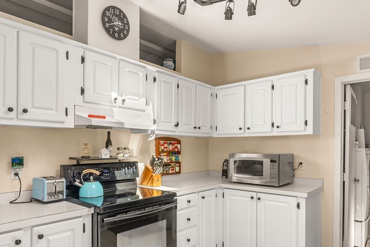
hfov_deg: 73.7
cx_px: 188
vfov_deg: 52.9
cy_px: 145
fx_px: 247
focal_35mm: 24
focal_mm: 16
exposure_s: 1/60
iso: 500
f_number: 8
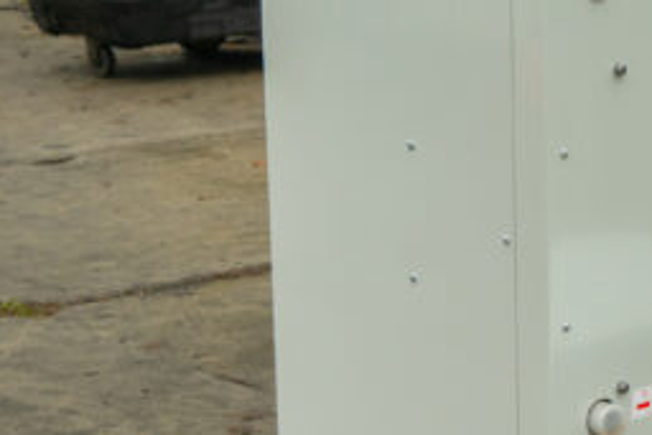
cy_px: 317
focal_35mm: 128
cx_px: 1037
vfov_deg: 10.7
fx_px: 2319
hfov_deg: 14.7
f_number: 5
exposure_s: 1/160
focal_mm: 32
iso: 400
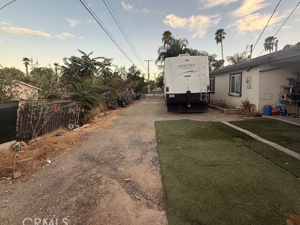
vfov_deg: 74.2
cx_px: 158
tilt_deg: -2.7
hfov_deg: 91.0
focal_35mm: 17
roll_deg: -0.5
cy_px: 95
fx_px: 147
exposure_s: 1/116
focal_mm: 2.22
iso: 50
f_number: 2.2
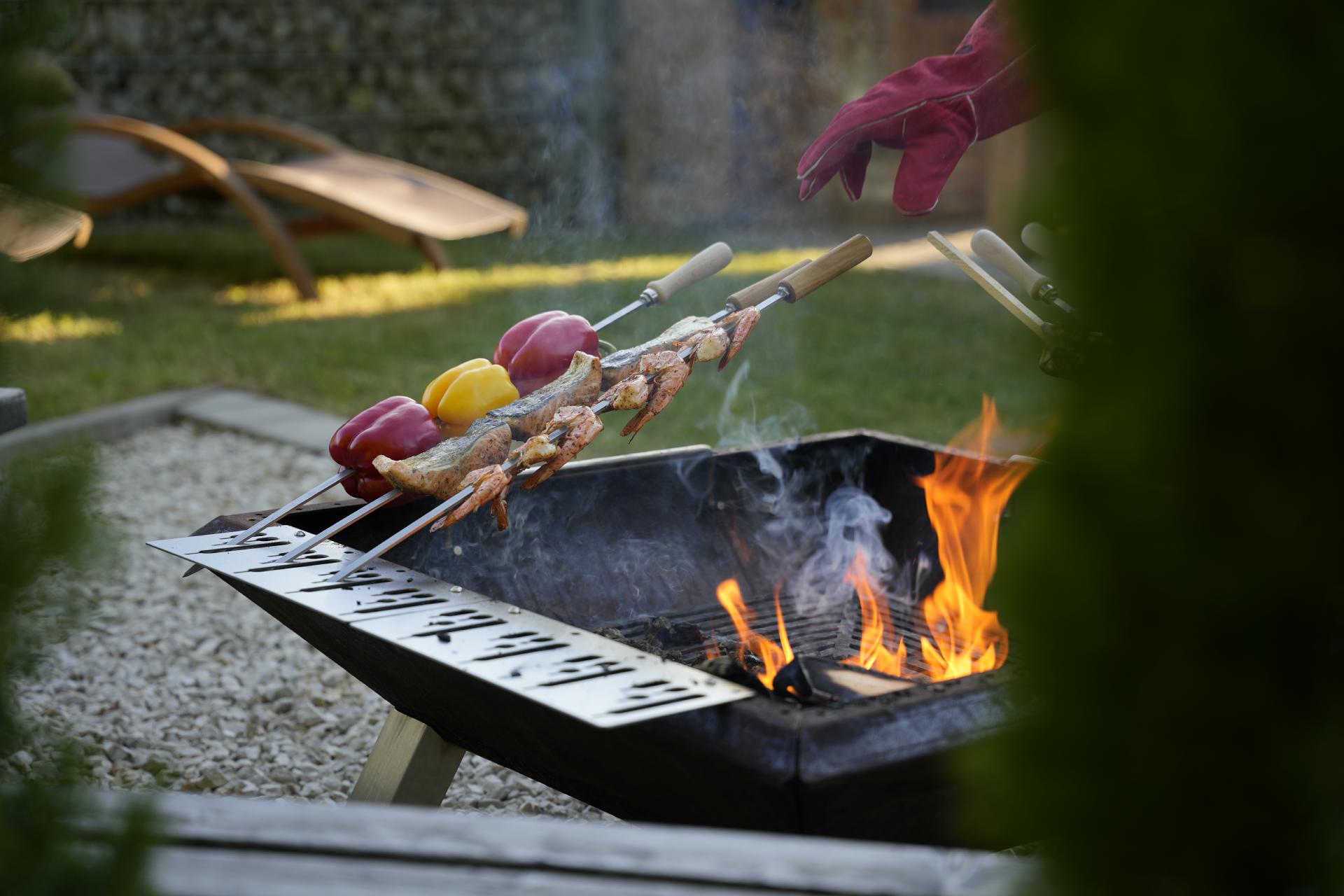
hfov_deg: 28.8
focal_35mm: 70
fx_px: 2613
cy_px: 448
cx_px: 672
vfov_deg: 19.5
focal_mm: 70
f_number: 3.2
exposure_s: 1/200
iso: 100
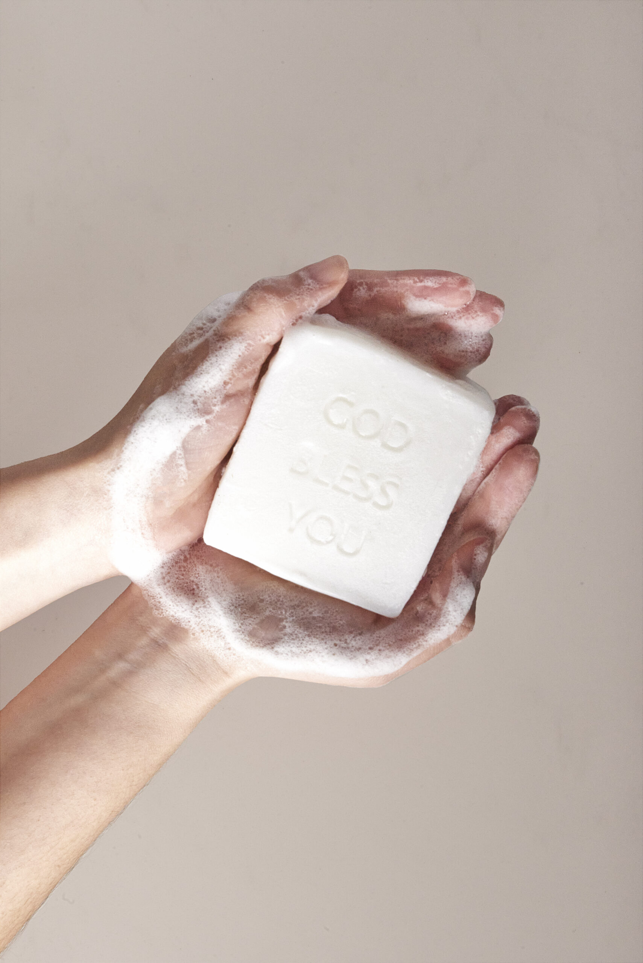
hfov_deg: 20.6
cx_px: 322
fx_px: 1766
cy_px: 482
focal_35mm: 66
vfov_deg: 30.5
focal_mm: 66
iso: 6400
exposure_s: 1/160
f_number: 25
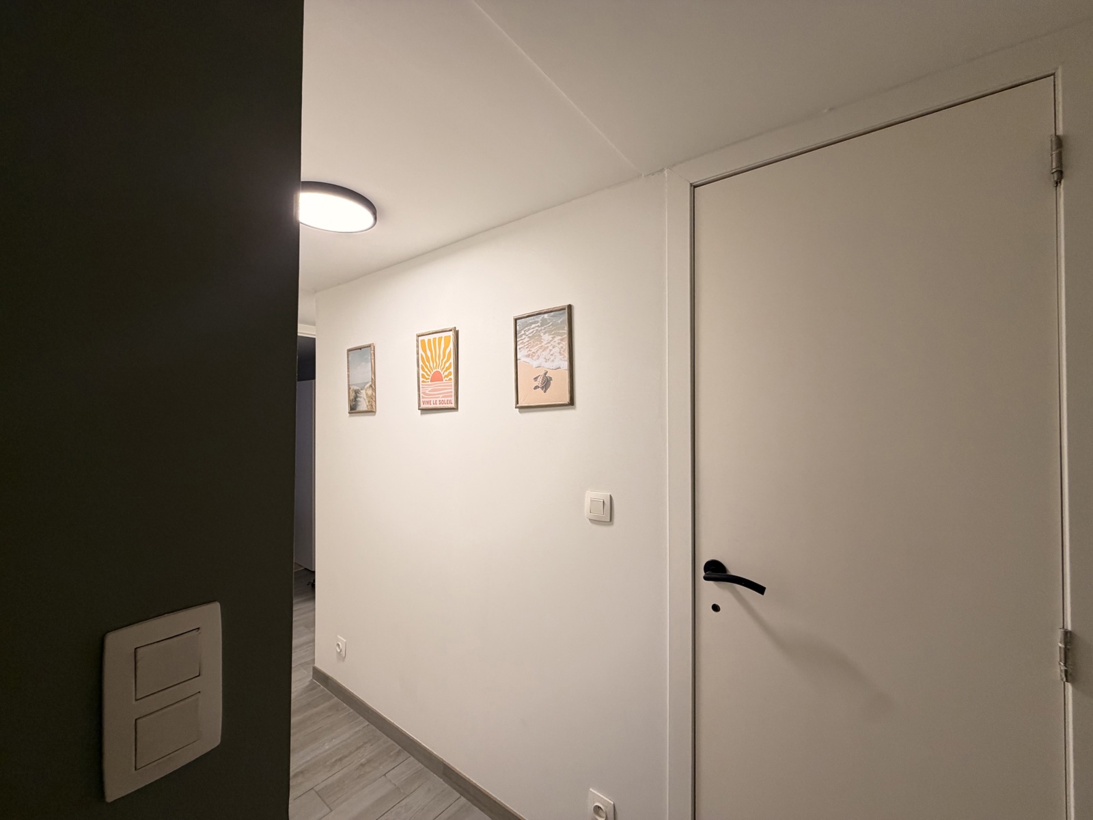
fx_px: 442
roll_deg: -0.1
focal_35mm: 14
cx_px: 546
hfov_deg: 102.1
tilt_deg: +0.7
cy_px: 410
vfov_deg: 85.7
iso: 160
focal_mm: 2.22
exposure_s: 1/100
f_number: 2.2
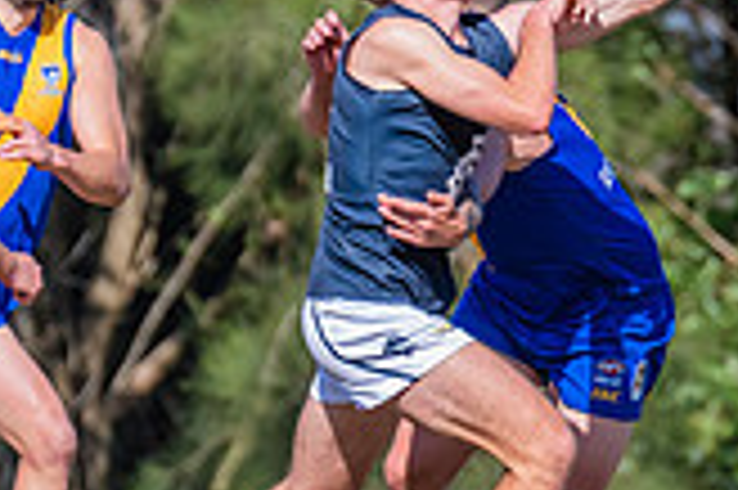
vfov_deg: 1.0
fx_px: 27770
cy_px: 259
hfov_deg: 1.5
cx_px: 507
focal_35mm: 1356
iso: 800
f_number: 8
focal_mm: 360
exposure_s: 1/2000
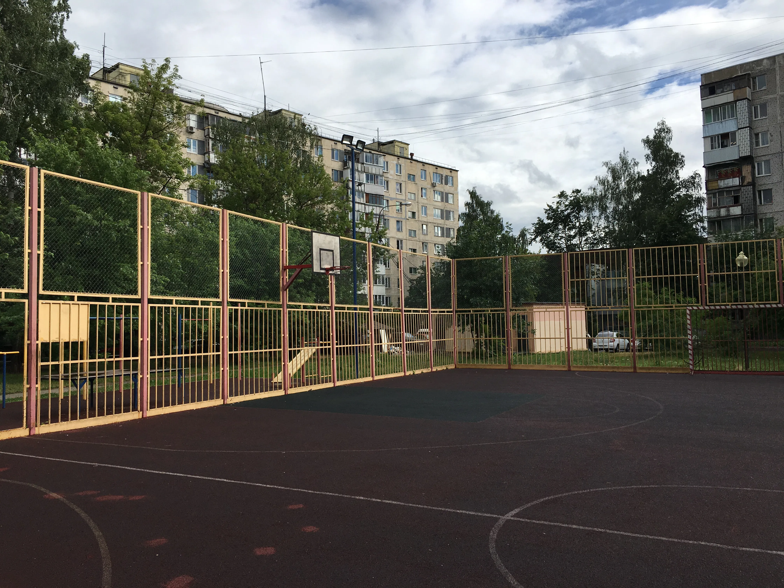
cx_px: 392
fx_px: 657
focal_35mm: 29
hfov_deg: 61.7
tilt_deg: +5.3
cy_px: 294
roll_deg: +0.3
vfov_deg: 48.2
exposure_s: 1/2331
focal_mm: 4.15
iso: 25
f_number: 2.2
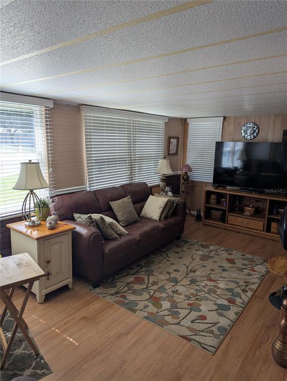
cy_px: 190
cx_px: 144
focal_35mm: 24
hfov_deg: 56.9
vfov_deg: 71.5
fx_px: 265
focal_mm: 6.81
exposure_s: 1/196
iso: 39
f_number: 1.85
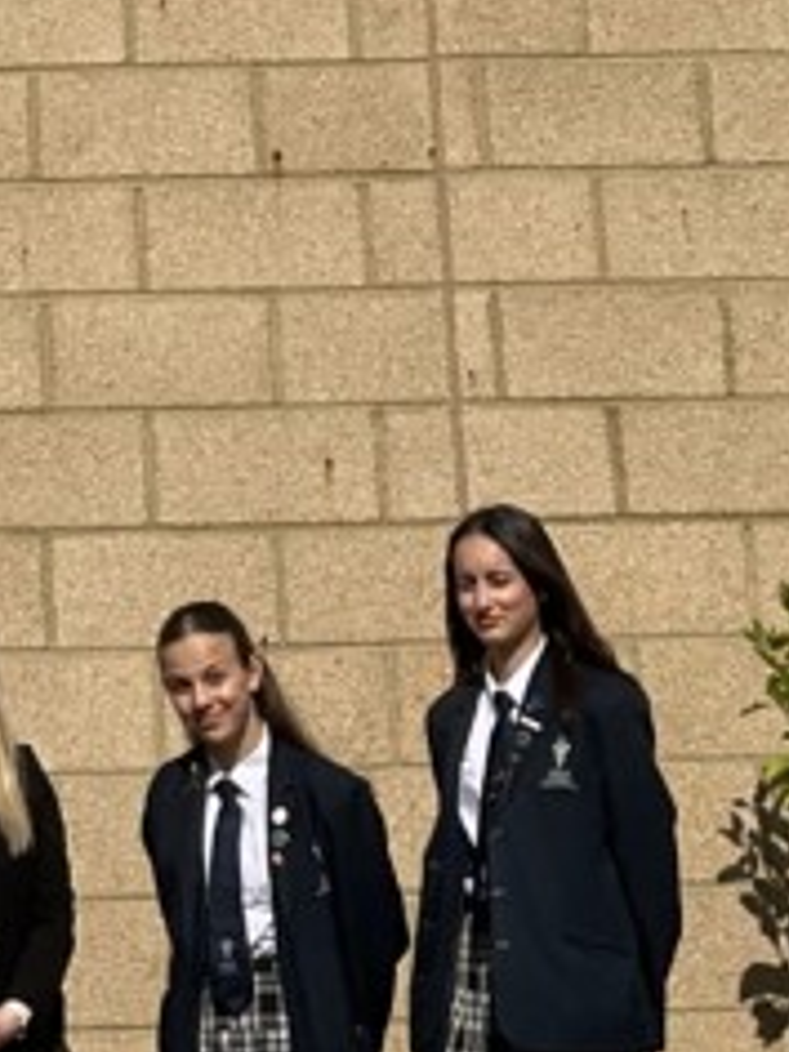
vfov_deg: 15.0
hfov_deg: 11.5
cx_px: -165
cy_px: -259
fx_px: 3829
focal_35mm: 126
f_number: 1.8
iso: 25
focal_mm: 3
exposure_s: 1/4405
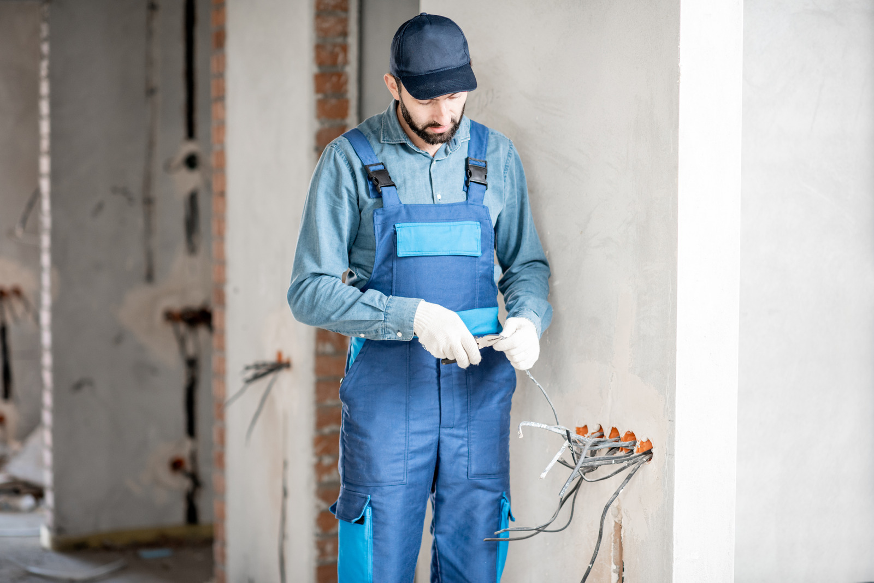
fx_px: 2064
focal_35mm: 85
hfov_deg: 23.9
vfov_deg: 16.1
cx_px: 437
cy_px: 292
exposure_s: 1/200
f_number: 2
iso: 500
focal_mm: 85
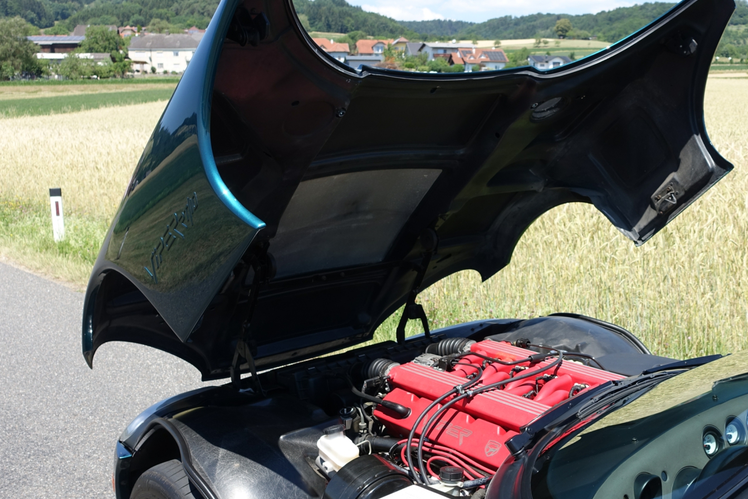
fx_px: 852
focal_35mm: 41
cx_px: 444
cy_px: 298
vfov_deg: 32.6
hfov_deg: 47.2
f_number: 4
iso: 125
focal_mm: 12.64
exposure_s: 1/500
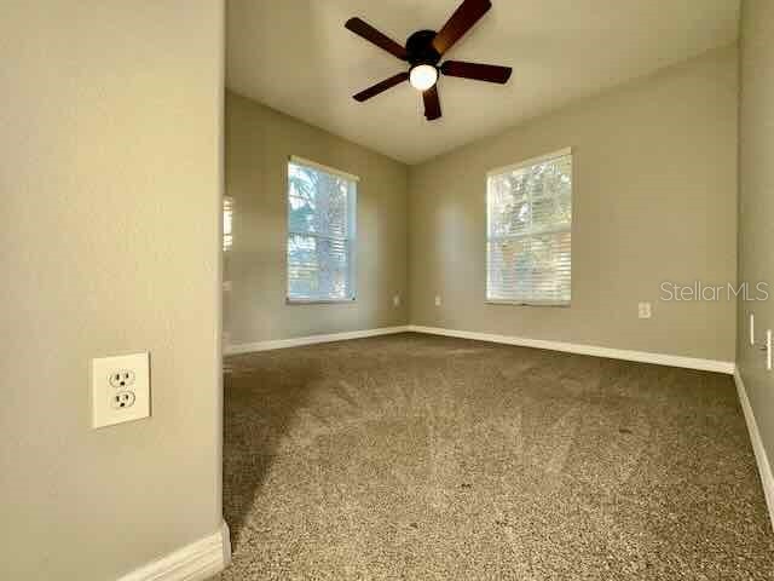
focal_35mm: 14
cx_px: 387
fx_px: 313
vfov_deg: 85.7
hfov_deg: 102.1
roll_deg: -0.3
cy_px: 290
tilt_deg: -0.9
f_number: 2.2
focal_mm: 2.22
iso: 125
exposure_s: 1/120
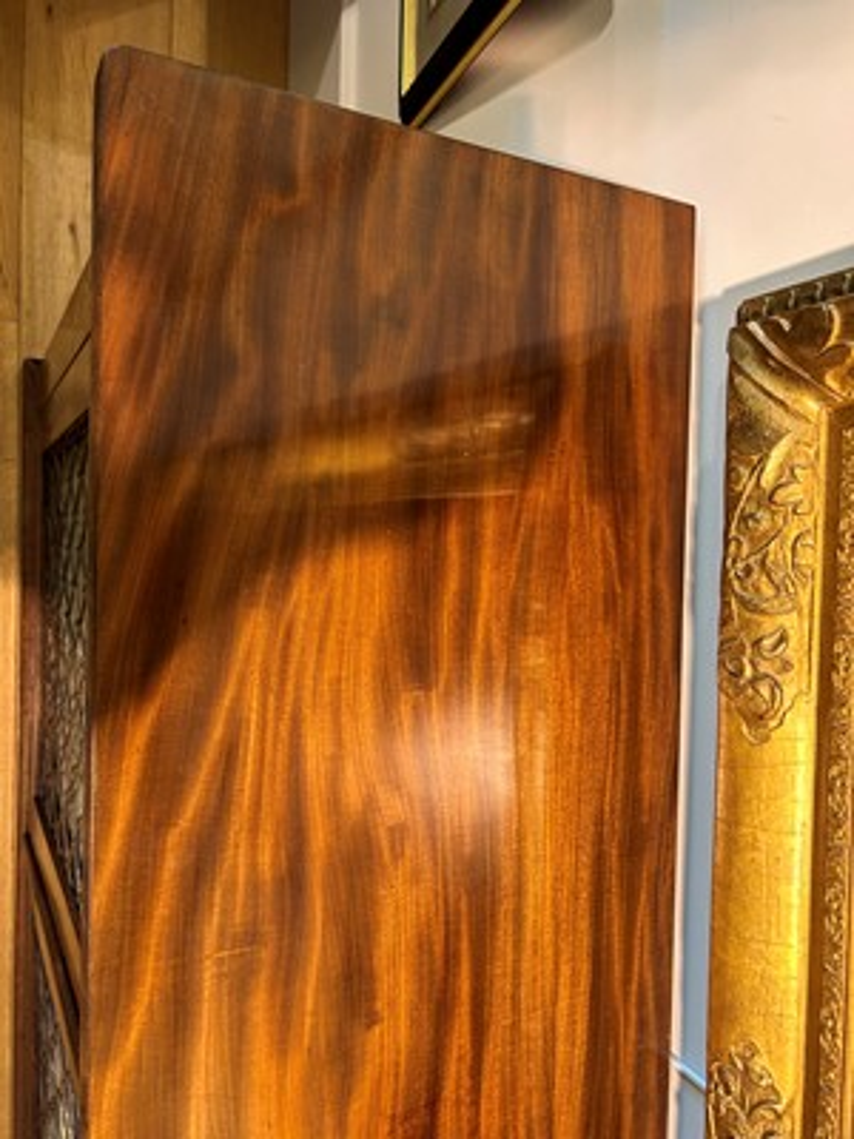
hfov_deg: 53.1
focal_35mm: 26
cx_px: 427
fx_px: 855
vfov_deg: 67.3
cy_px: 570
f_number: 1.5
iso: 200
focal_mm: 5.7
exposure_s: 1/50
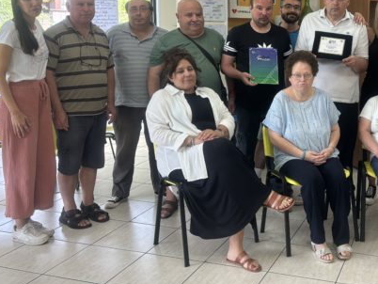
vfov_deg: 31.9
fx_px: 492
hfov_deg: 40.4
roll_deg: -1.0
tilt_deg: -8.4
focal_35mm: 45
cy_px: 90
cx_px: 300
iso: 100
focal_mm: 5.96
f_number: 1.6
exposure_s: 1/100
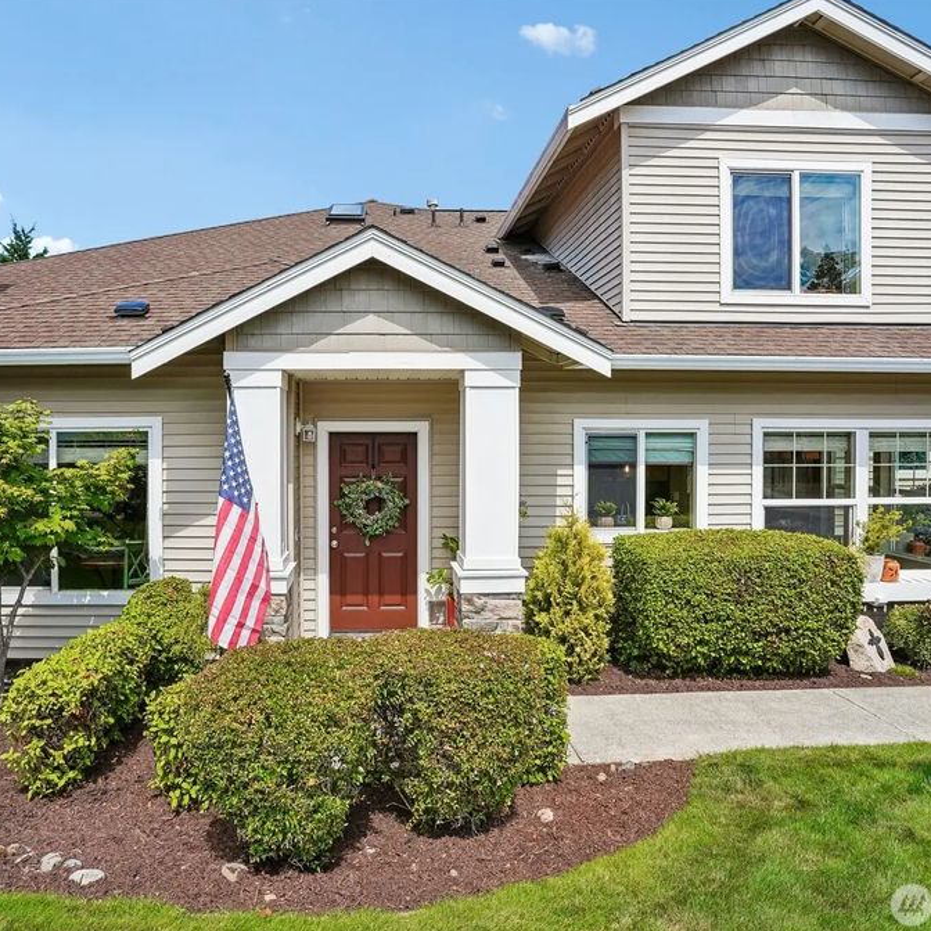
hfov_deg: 69.1
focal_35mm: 22
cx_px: 385
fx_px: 669
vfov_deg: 69.6
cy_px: 464
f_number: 8
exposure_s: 1/250
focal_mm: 17
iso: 100
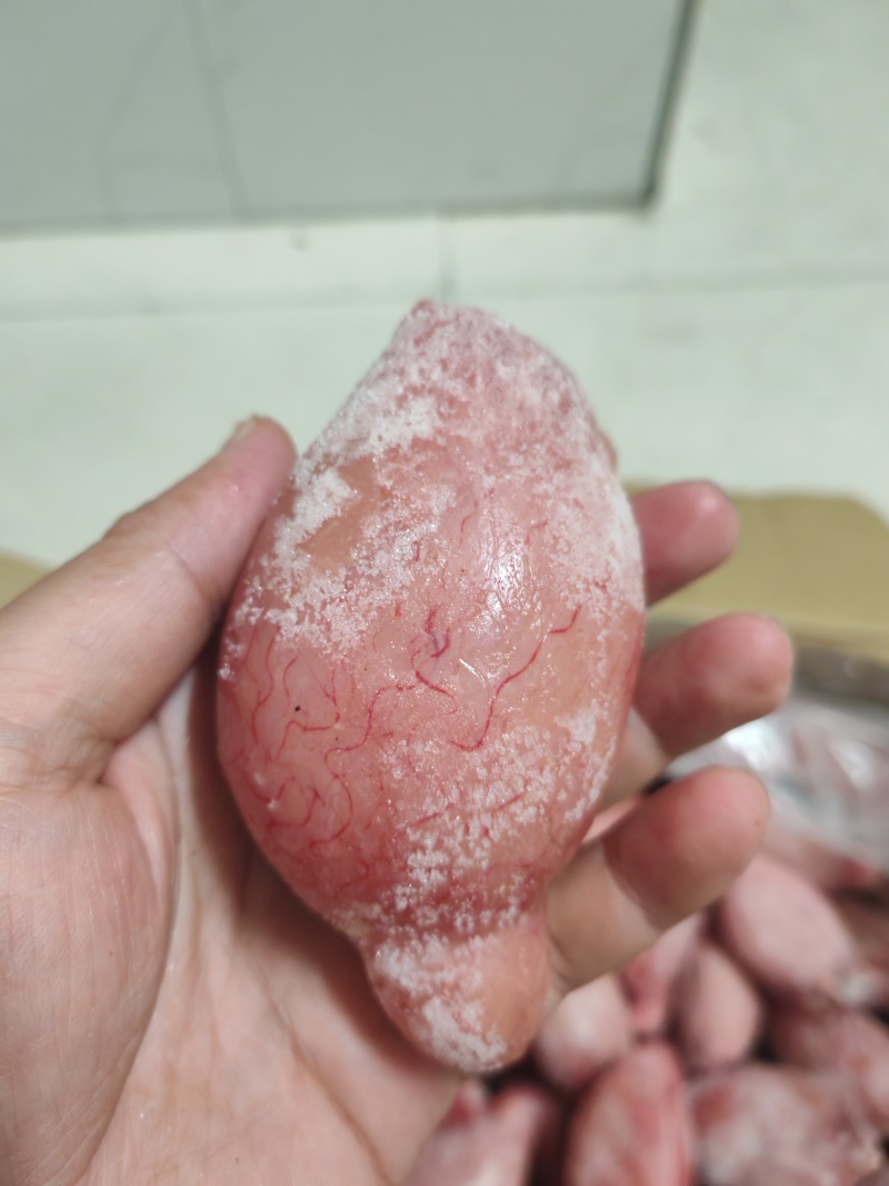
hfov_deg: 51.3
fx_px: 925
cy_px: 593
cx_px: 444
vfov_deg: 65.3
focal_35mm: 27
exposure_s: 1/50
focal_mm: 5.52
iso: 2000
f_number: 1.95
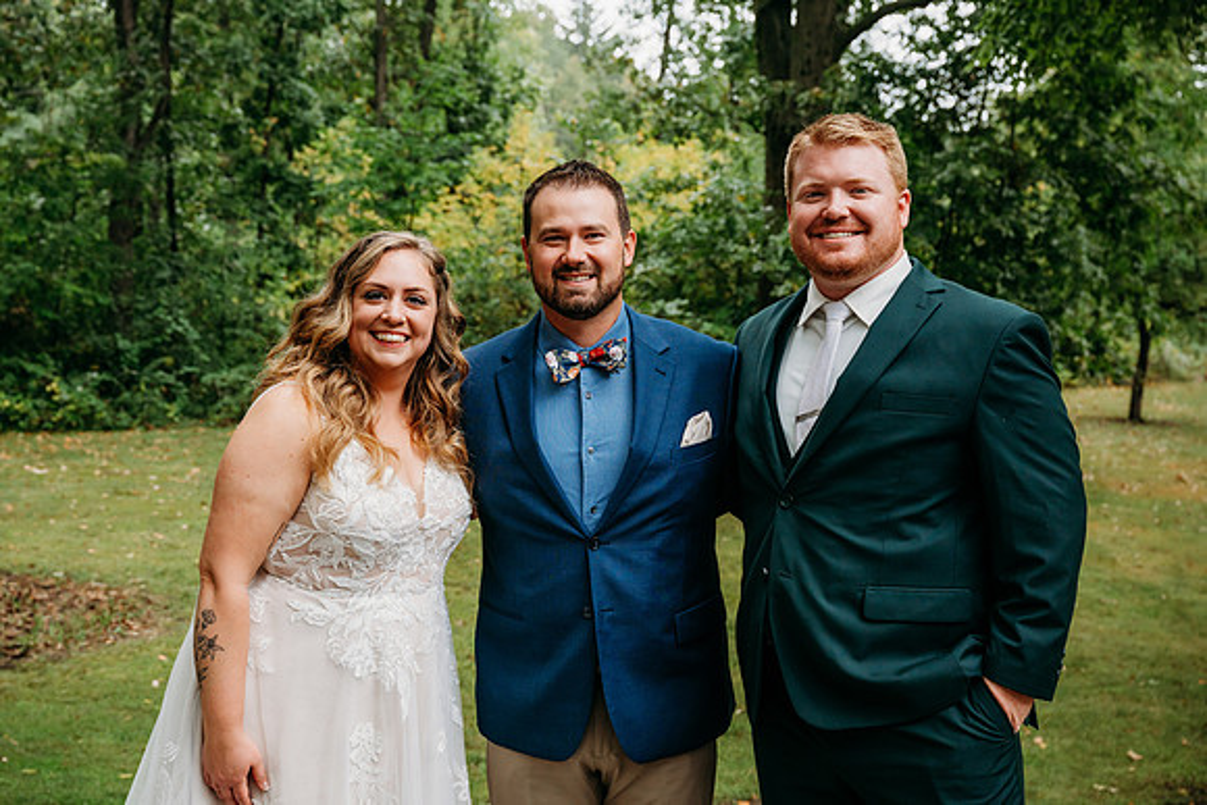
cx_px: 567
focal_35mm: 49
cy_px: 402
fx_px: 1635
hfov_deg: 40.5
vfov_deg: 27.7
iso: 200
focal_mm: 46
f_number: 5
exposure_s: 1/400
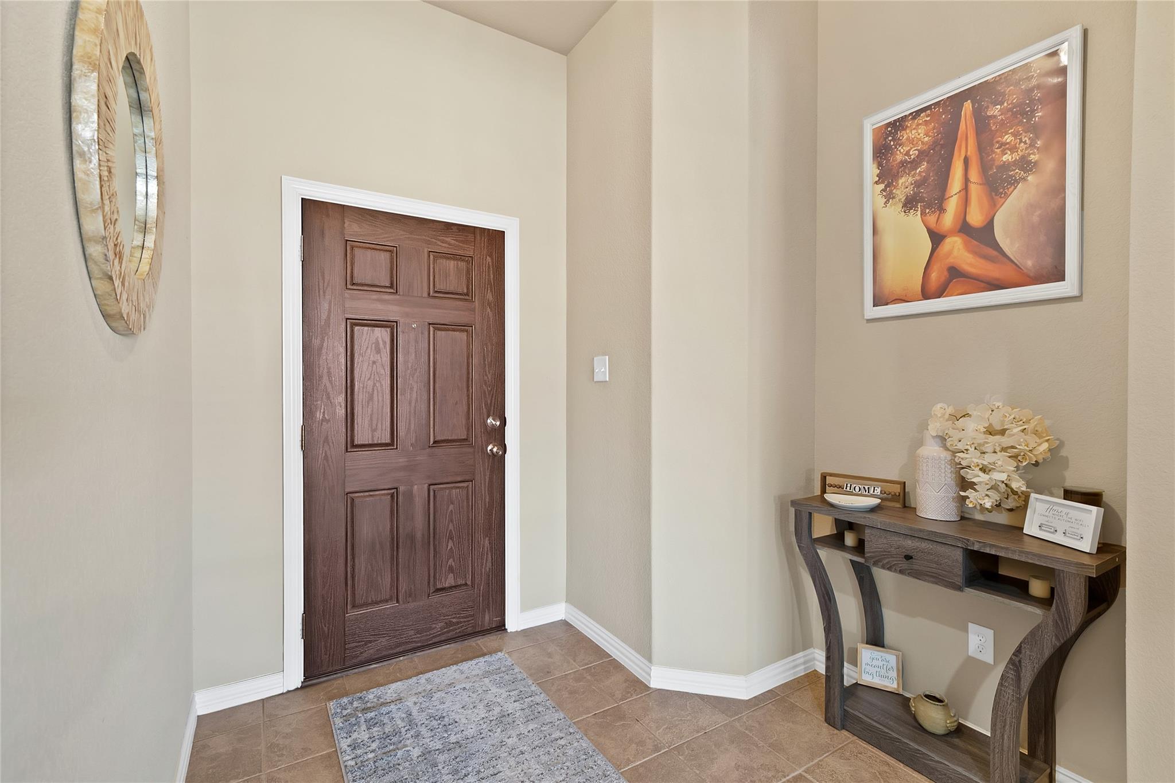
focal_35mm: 15
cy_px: 392
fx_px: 490
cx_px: 588
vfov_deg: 77.3
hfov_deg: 100.4
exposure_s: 3.2
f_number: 9
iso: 640
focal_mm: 15
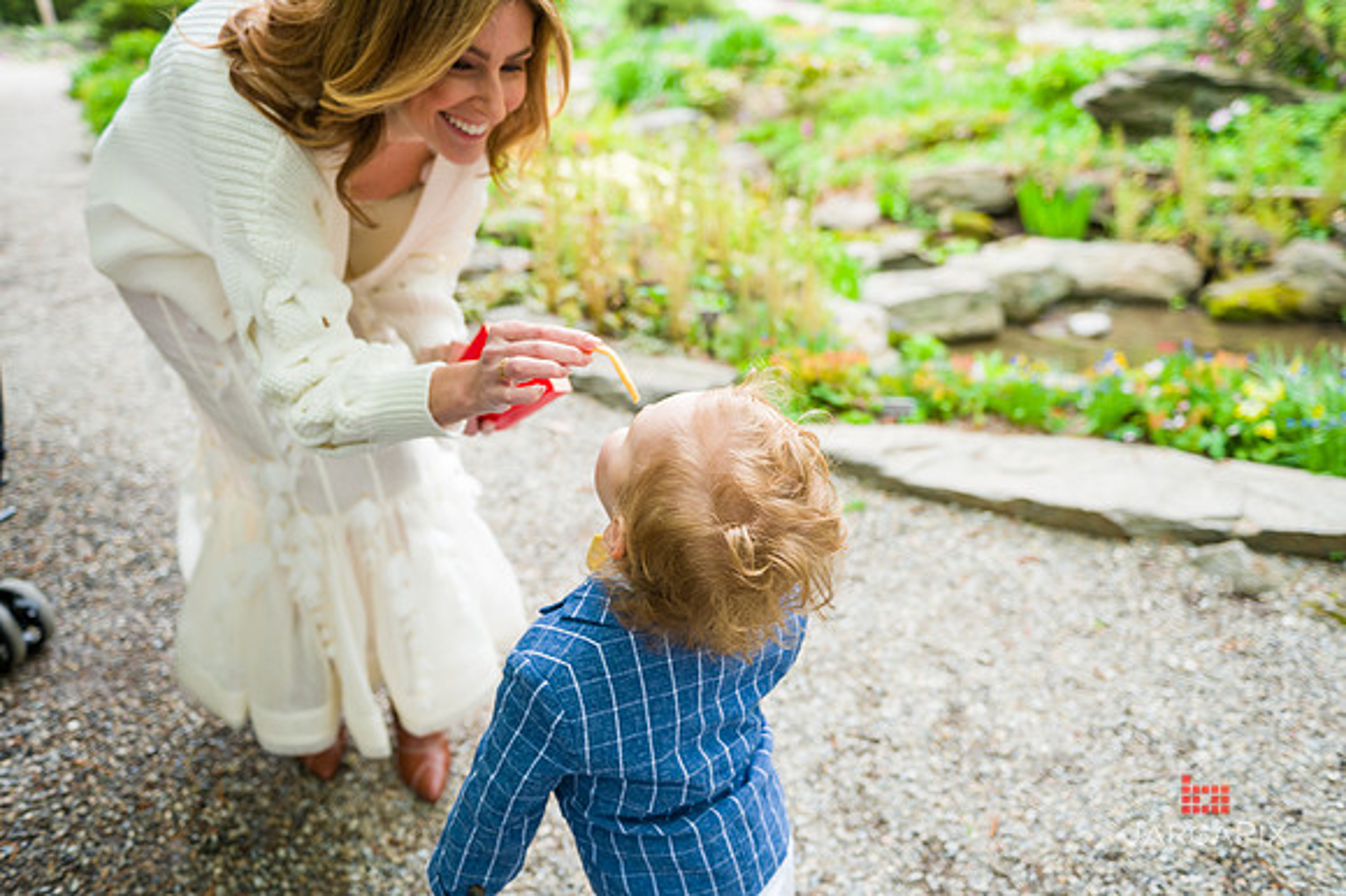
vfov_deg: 47.9
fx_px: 1009
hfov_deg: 67.4
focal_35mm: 27
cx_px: 673
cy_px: 448
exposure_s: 1/200
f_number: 3.5
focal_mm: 27
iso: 200
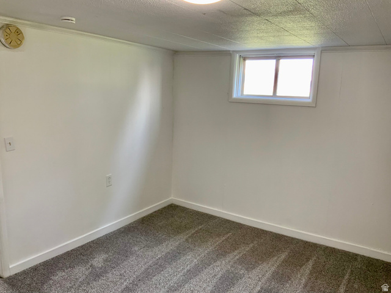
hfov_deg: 61.7
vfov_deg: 48.2
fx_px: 328
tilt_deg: -9.9
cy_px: 146
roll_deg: -0.5
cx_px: 196
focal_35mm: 29
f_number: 1.8
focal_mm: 3
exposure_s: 1/60
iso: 64
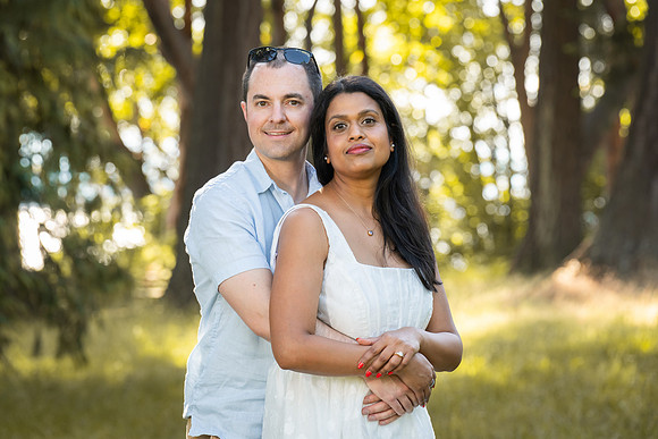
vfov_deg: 8.0
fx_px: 3142
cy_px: 188
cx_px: 291
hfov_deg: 12.0
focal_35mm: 172
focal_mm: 150
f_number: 5.6
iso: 500
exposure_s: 1/200
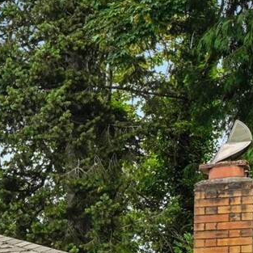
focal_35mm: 161
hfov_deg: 9.9
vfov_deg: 10.6
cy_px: 351
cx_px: -294
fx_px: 1331
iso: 400
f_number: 8
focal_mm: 35
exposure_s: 1/400
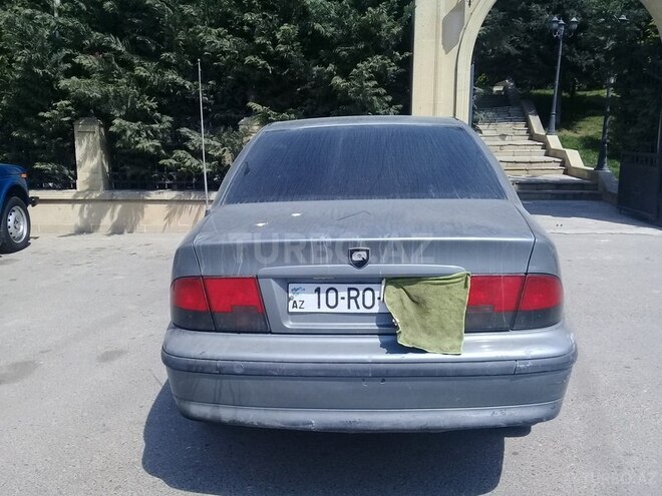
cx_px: 331
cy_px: 248
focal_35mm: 31
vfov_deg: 45.4
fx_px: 593
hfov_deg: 58.4
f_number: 2.2
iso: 50
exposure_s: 1/1302
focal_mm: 3.3
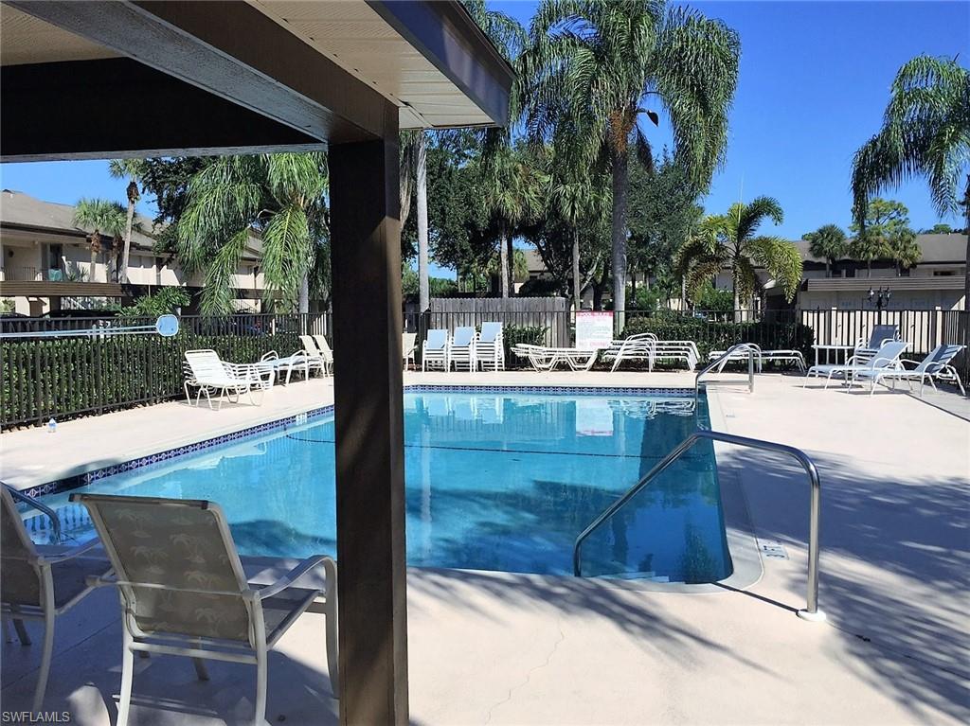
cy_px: 363
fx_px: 812
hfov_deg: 61.7
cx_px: 485
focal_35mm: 29
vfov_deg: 48.2
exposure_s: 1/3300
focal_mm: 4.15
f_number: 2.2
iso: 32
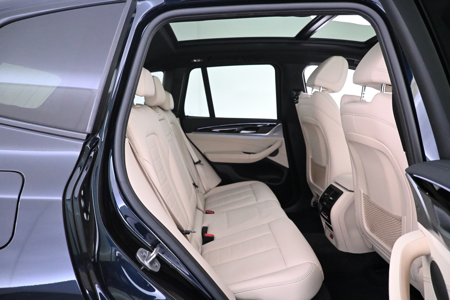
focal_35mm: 24
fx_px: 300
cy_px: 150
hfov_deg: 73.7
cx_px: 225
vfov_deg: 53.1
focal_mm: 16
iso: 6400
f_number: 3.5
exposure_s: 1/60
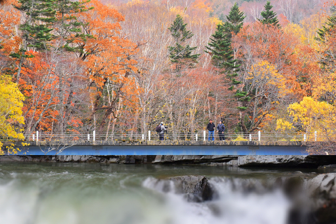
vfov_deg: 5.5
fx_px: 2332
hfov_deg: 8.2
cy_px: 112
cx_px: 168
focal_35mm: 250
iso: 3200
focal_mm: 250
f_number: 10
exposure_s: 1/250
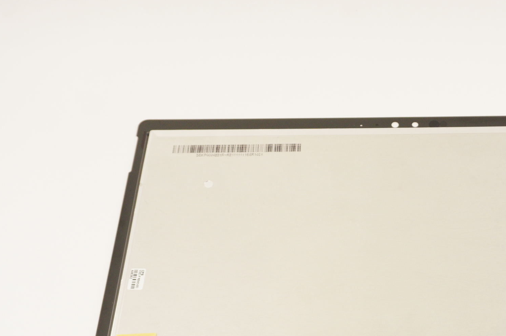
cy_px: 275
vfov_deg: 25.1
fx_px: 742
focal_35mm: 53
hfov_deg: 36.5
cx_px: 394
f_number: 5.6
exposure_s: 1/30
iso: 800
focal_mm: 21
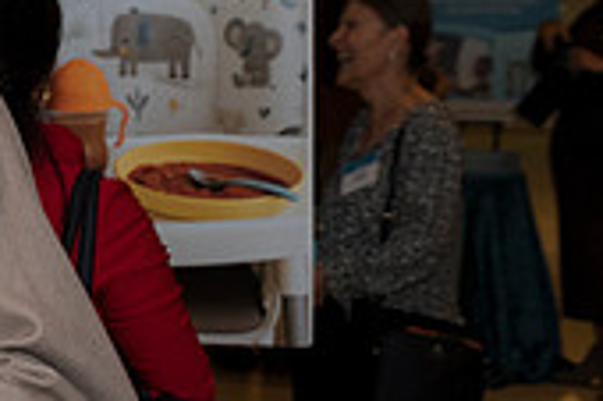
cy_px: 247
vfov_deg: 11.1
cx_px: -365
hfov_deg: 15.1
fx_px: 2058
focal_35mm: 123
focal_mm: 36
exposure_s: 1/125
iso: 800
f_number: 5.6
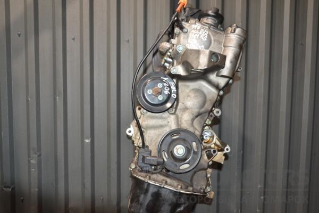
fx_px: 319
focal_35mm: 36
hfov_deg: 53.1
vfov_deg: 36.9
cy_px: 106
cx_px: 160
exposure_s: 1/60
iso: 800
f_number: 5
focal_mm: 24
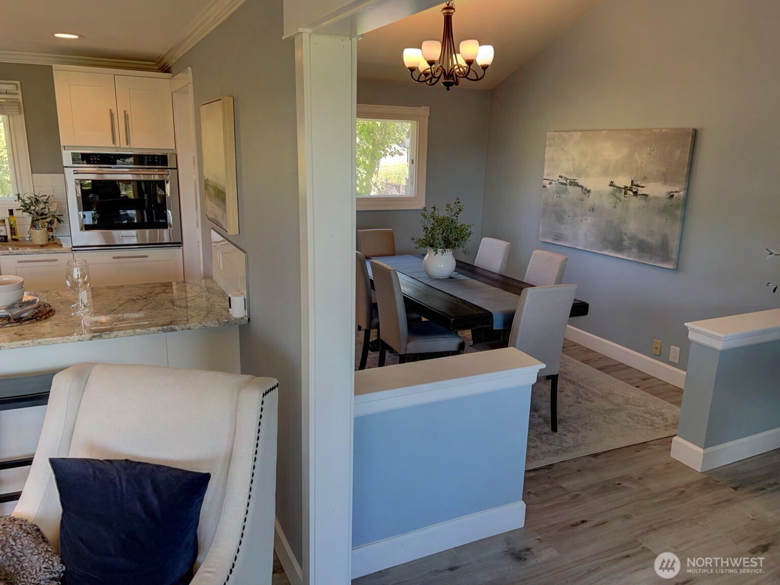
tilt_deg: -14.0
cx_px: 390
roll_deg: -1.6
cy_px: 292
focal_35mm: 26
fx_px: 586
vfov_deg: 53.1
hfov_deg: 67.3
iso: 40
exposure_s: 1/120
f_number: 1.5
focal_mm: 5.7
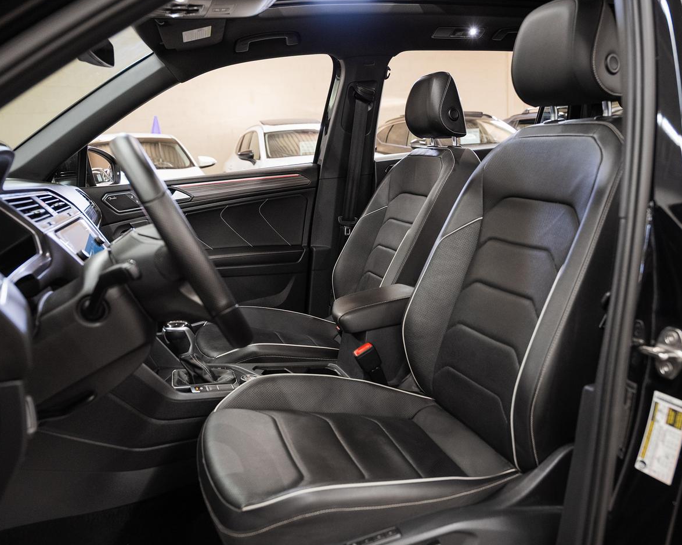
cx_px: 378
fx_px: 585
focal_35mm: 29
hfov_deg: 60.3
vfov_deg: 50.0
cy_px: 275
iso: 1000
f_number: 3.5
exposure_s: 1/40
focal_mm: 24
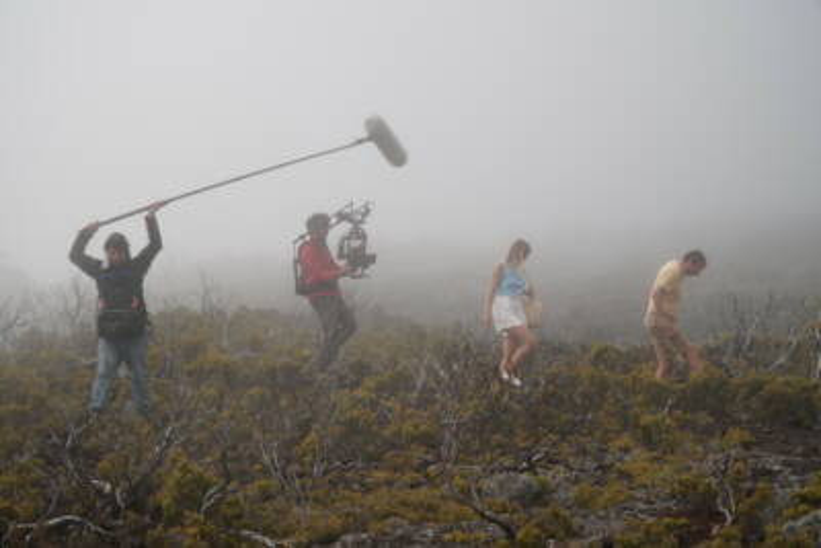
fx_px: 1300
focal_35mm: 57
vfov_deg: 23.8
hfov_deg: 35.0
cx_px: 410
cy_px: 274
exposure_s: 1/320
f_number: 10
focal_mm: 38
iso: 200
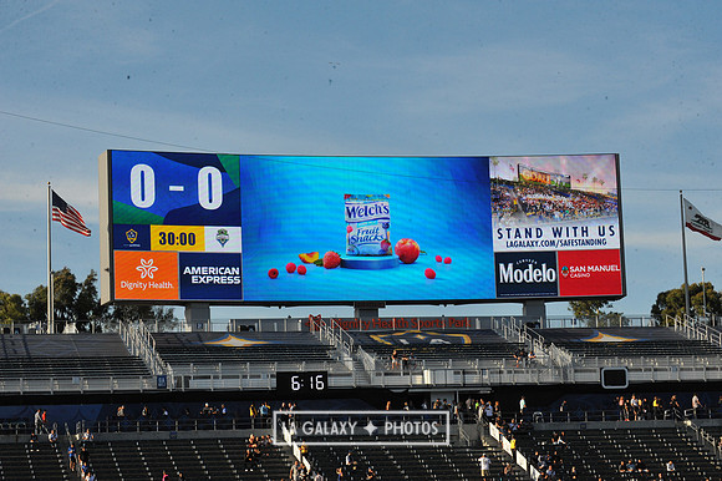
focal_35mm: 105
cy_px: 240
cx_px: 361
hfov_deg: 19.5
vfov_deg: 13.0
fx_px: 2105
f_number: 16
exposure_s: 1/1000
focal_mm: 105
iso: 1600
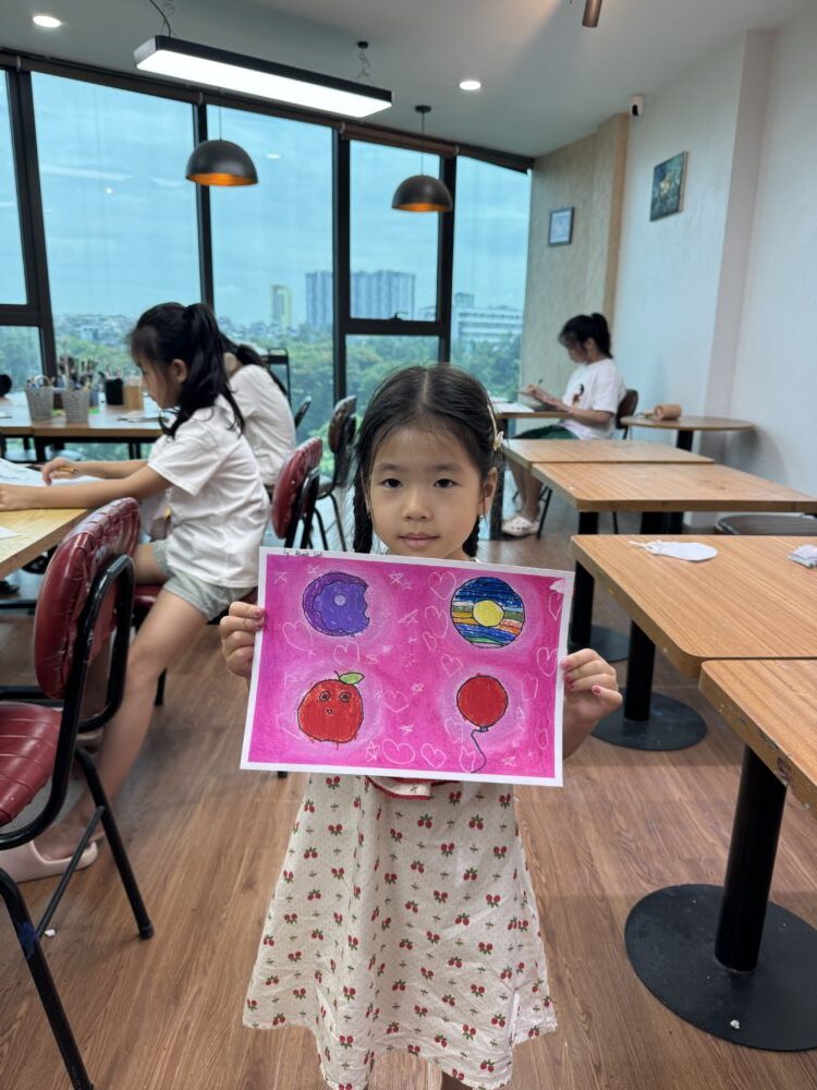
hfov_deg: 56.8
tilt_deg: -15.0
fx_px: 755
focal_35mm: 24
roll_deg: -0.8
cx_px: 408
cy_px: 545
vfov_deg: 71.6
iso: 50
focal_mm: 6.76
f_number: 1.78
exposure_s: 1/100
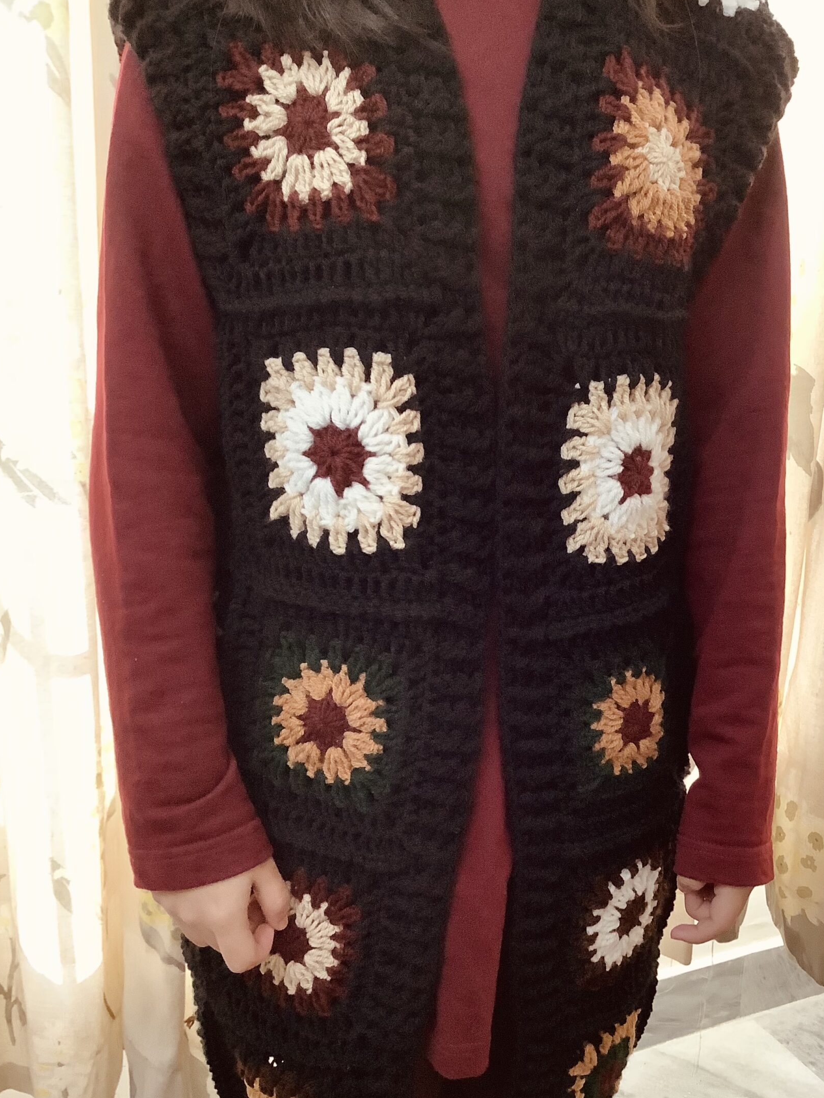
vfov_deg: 50.0
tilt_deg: -19.1
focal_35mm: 37
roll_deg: -1.2
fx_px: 1174
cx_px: 487
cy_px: 627
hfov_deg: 38.5
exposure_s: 1/60
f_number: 2.4
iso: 320
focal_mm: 3.3
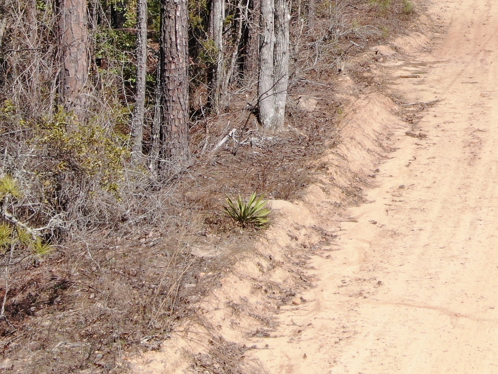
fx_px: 1669
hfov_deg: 16.7
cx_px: 460
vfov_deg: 12.6
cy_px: -17
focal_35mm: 116
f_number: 3.8
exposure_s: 1/200
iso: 100
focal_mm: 8.6
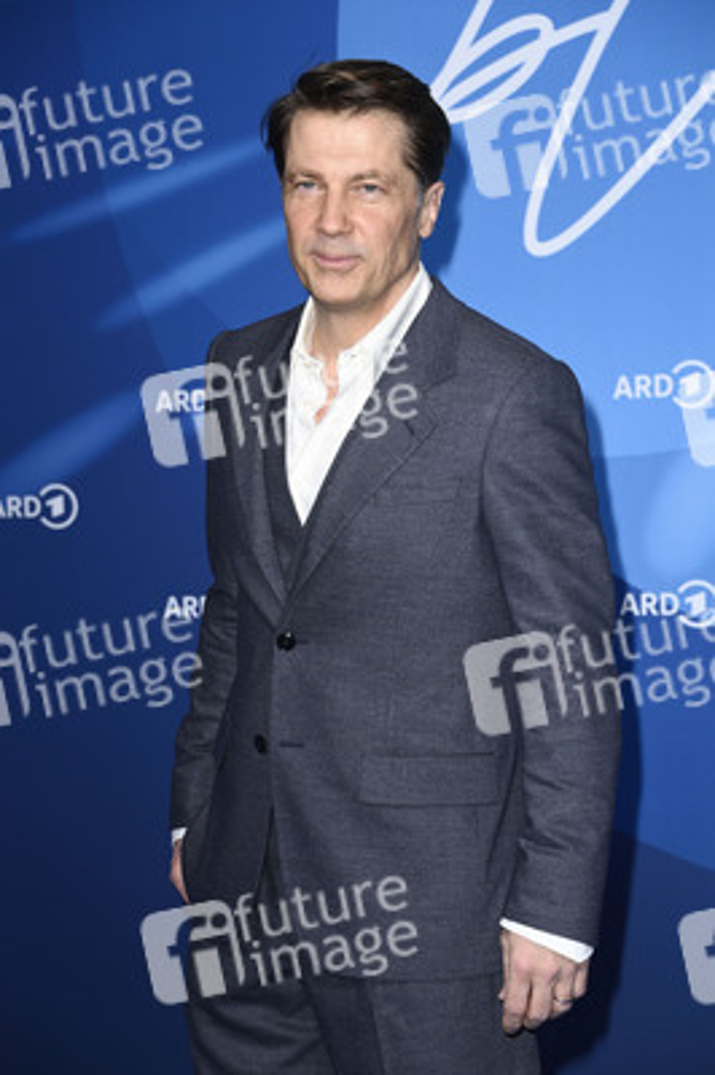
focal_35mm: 105
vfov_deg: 19.5
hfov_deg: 13.0
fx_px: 3133
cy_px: 538
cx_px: 358
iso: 640
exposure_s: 1/250
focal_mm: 105
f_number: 6.3
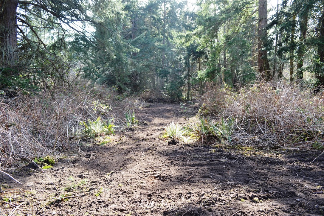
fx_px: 243
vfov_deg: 47.8
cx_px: 162
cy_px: 108
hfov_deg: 67.4
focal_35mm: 27
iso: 250
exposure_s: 1/125
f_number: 5.6
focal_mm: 18
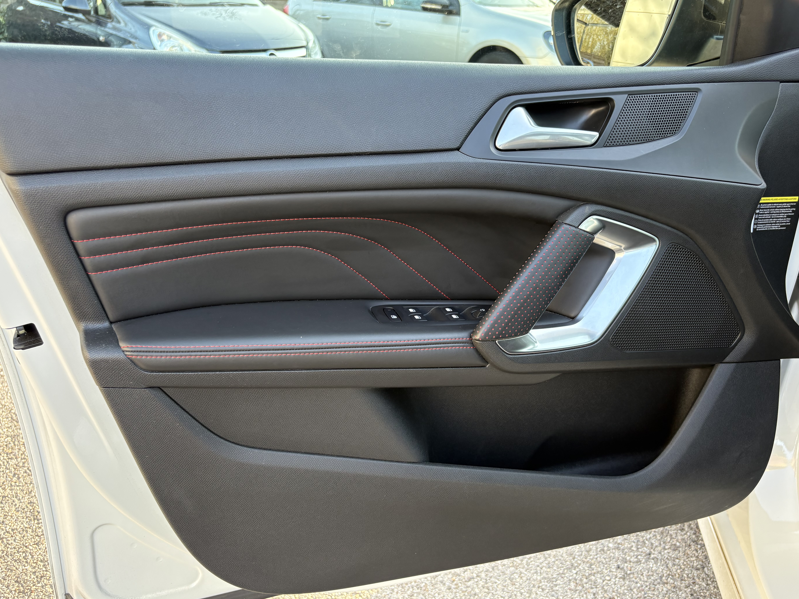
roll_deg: -1.0
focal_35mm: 27
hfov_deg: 65.3
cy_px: 296
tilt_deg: -24.5
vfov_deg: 51.4
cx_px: 399
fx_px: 623
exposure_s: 1/140
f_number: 1.6
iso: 125
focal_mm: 5.96
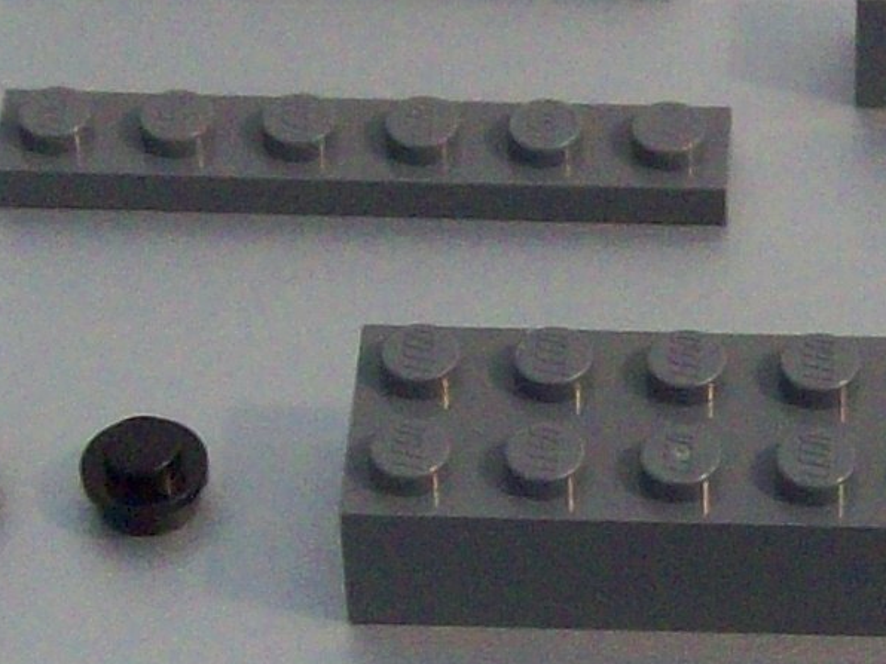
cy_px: 361
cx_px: 722
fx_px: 5093
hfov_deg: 9.9
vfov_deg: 7.5
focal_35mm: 199
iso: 160
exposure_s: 1/15.5
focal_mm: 6
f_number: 2.7
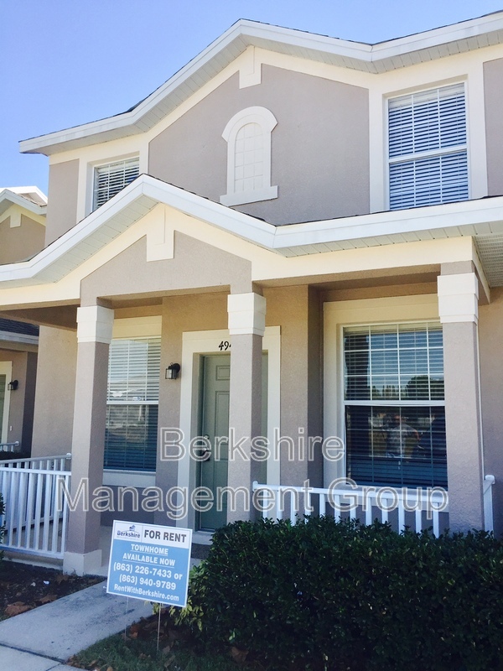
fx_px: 562
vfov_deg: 61.7
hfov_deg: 48.2
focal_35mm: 29
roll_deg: -2.1
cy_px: 336
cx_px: 252
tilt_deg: +8.5
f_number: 2.2
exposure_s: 1/760
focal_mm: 4.15
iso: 32
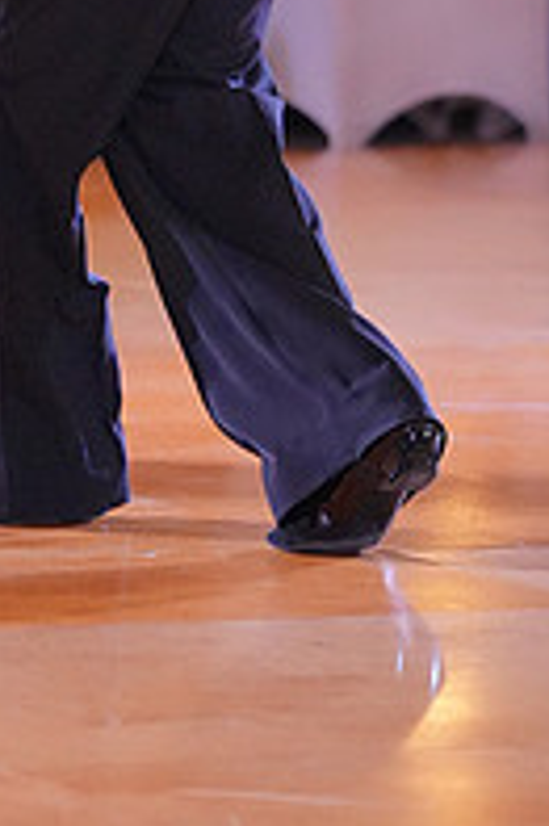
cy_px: -260
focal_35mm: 531
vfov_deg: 3.9
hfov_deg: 2.6
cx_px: -73
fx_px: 12167
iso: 6400
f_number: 3.5
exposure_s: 1/500
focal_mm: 180
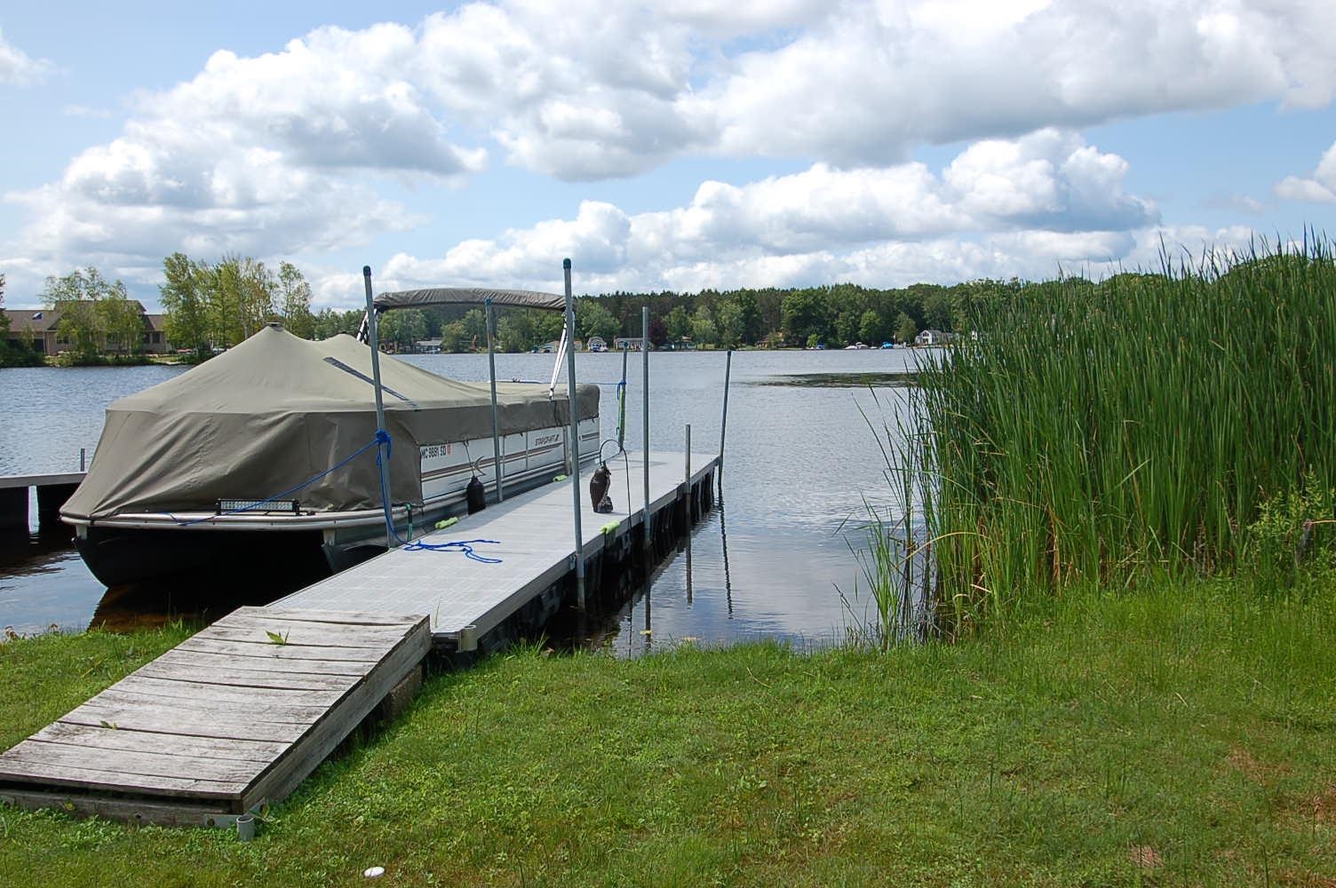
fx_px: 1112
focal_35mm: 30
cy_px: 444
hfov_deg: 62.0
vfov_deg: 43.5
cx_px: 668
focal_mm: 20
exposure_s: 1/320
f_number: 10
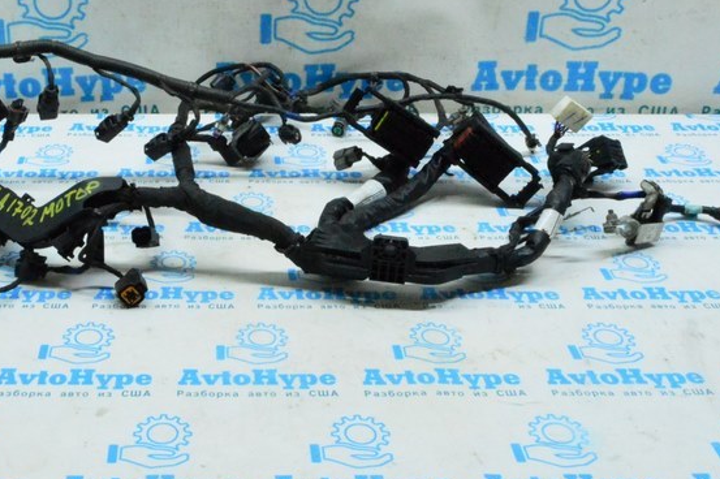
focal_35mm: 50
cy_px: 139
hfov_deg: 38.5
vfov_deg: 26.7
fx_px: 999
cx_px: 176
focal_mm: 18
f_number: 22
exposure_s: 1/30
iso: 6400
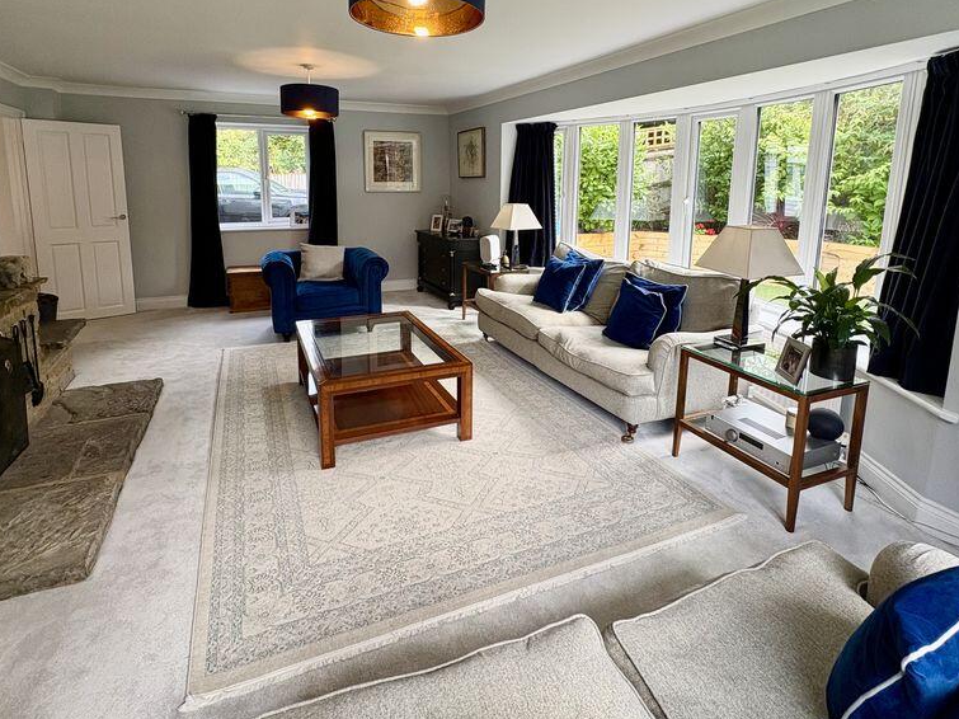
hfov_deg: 84.6
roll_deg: -0.2
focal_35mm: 19
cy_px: 257
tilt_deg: -7.7
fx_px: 526
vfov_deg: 67.3
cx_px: 459
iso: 125
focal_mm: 2.22
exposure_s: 1/99
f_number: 2.2
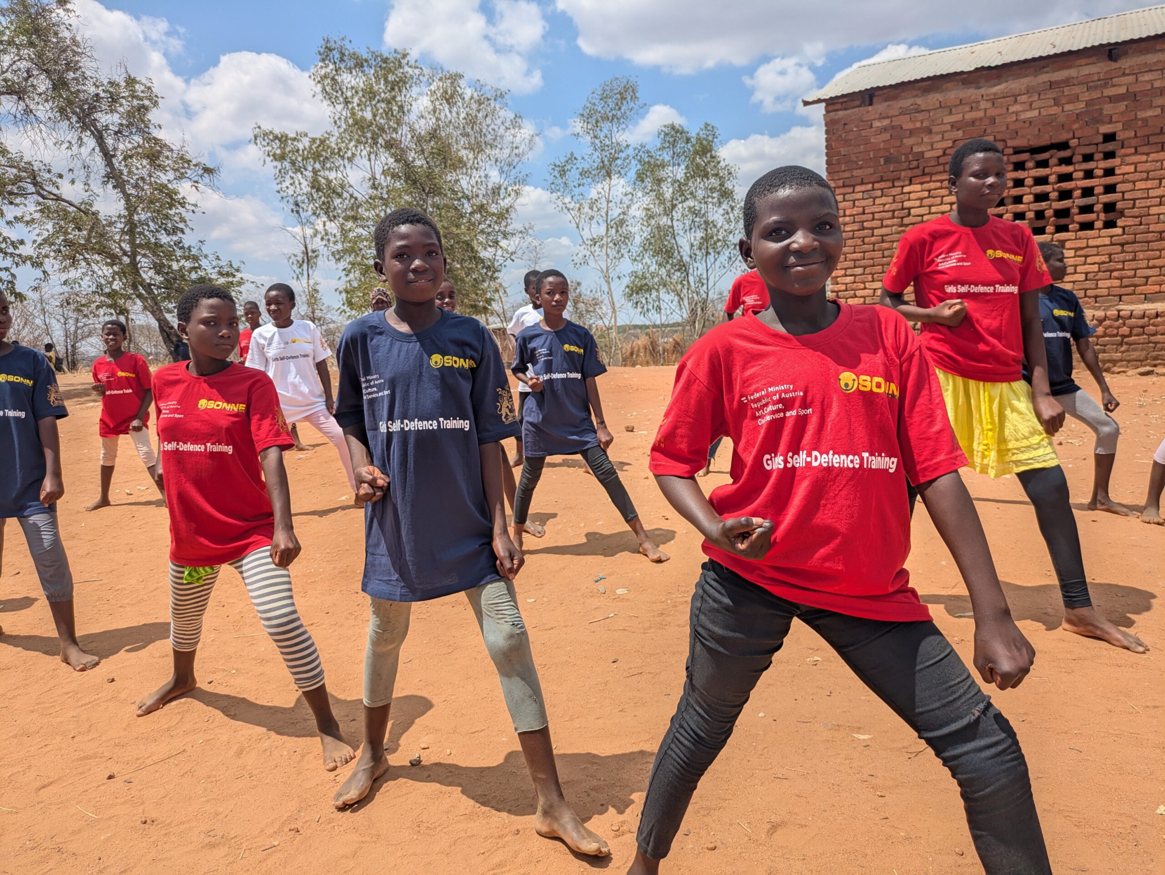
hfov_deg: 69.4
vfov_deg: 54.9
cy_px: 438
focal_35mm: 25
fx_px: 842
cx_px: 582
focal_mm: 5.43
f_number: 1.89
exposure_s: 1/2370
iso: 38
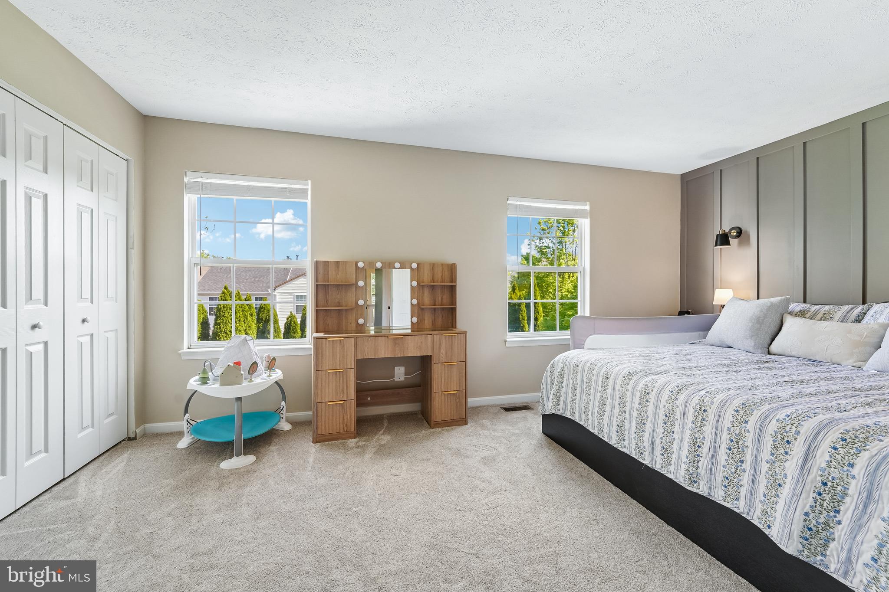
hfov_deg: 104.3
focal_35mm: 14
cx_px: 444
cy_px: 296
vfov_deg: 81.2
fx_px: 346
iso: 400
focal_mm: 14
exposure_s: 1/40
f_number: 8
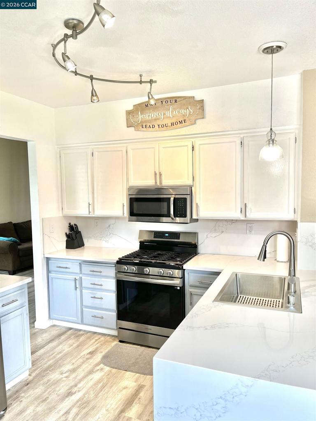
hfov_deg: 53.1
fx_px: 316
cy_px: 210
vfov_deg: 67.3
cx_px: 158
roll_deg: +1.5
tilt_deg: -4.3
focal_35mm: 26
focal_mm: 5.1
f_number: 1.6
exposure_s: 1/120
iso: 64
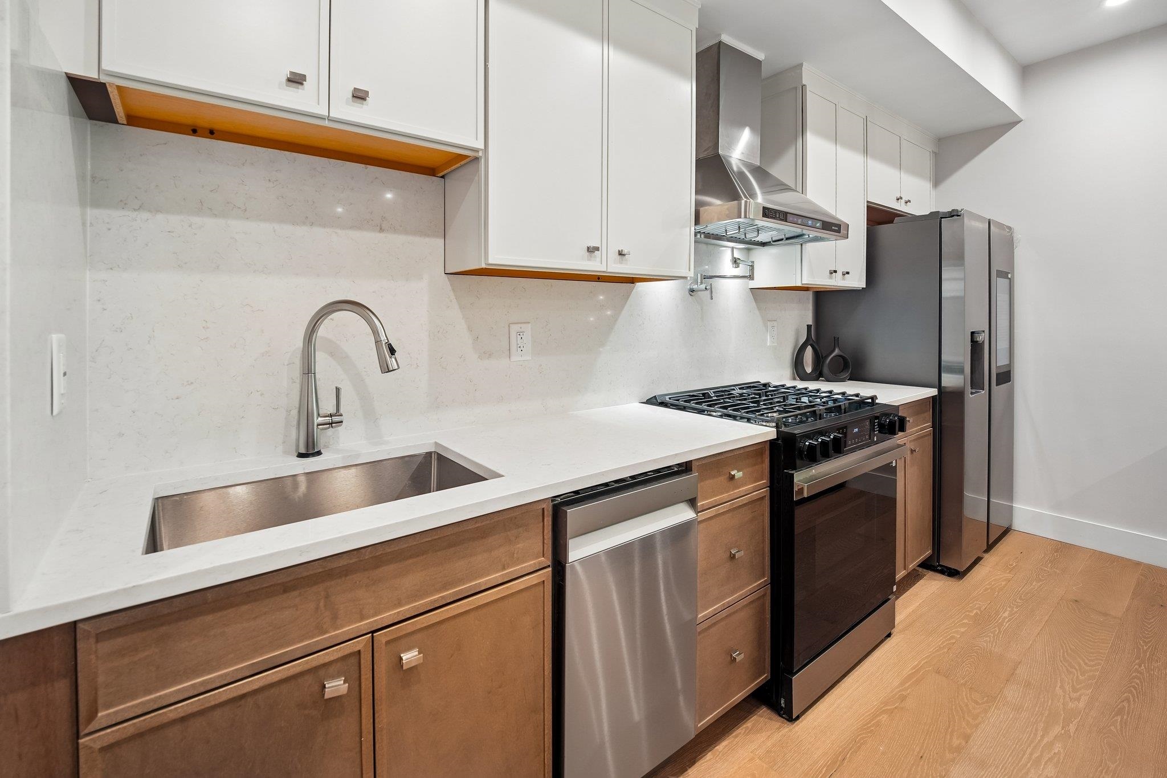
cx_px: 584
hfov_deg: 104.3
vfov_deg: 81.2
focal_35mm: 14
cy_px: 389
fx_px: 454
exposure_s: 1/40
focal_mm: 14
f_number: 4
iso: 400
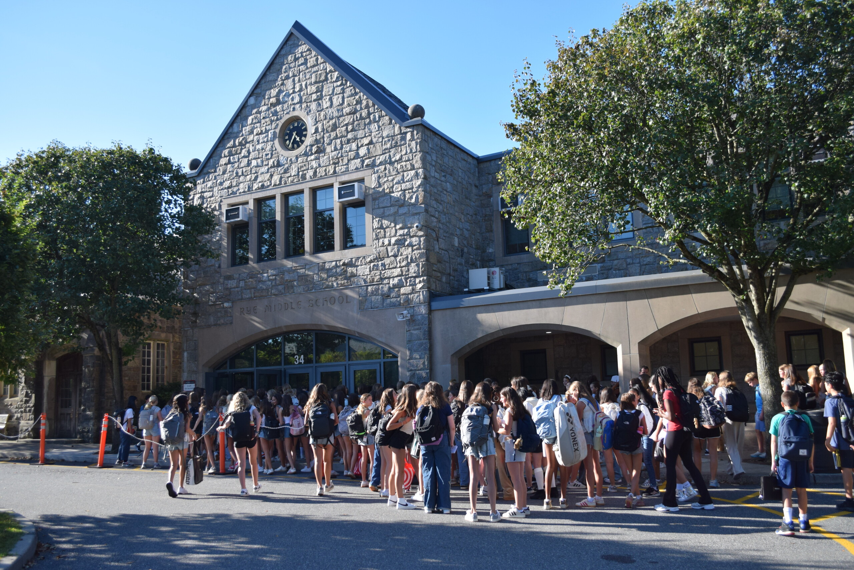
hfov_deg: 57.2
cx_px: 427
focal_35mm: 33
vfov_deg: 40.0
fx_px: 783
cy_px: 285
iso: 400
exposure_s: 1/1250
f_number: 4.5
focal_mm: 22
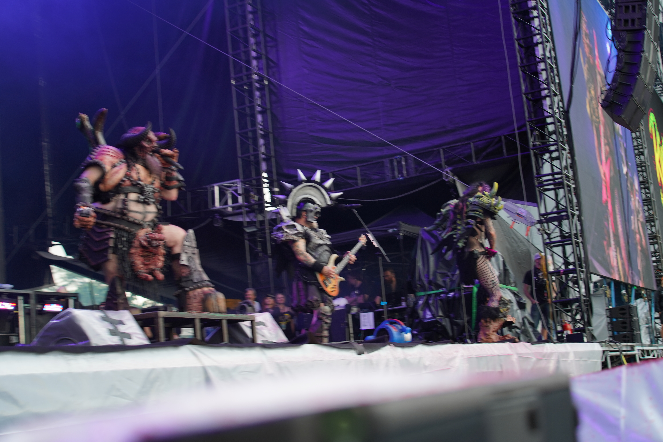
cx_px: 332
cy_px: 221
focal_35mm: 51
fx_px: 939
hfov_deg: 38.9
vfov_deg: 26.5
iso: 250
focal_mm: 51
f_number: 4
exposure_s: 1/125
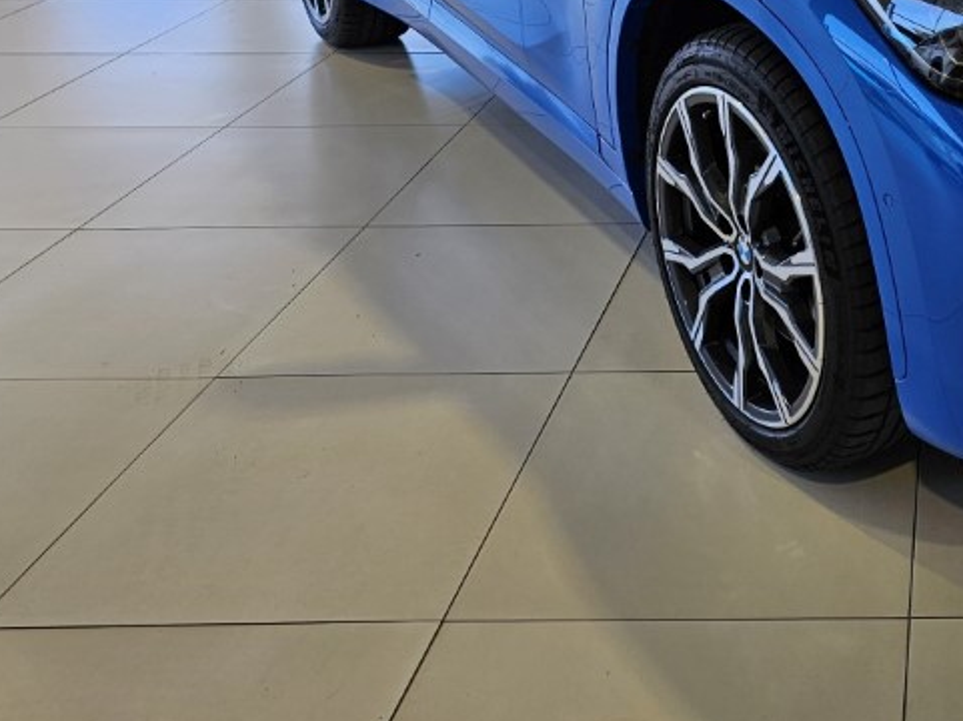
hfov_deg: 35.0
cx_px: 979
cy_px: 42
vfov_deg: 28.3
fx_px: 1362
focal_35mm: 49
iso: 20
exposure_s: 1/180
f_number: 1.7
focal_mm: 6.3
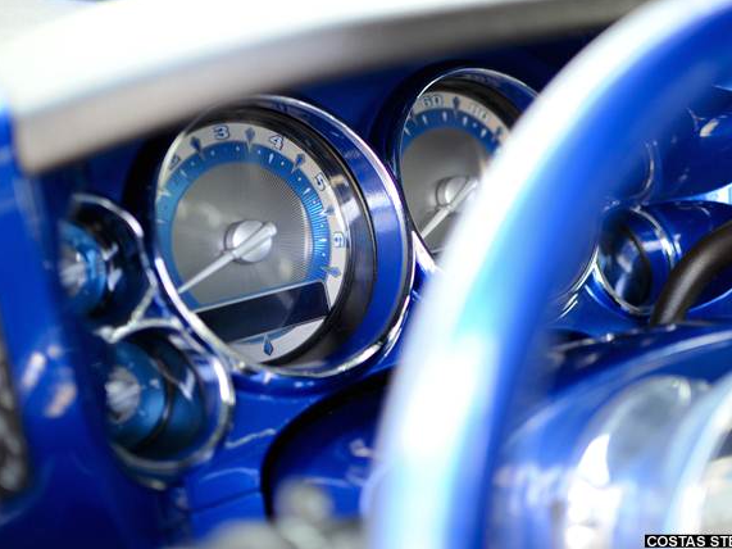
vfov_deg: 27.3
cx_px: 406
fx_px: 1121
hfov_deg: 36.1
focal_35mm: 53
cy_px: 174
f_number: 1.8
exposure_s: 1/100
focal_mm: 35
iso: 640
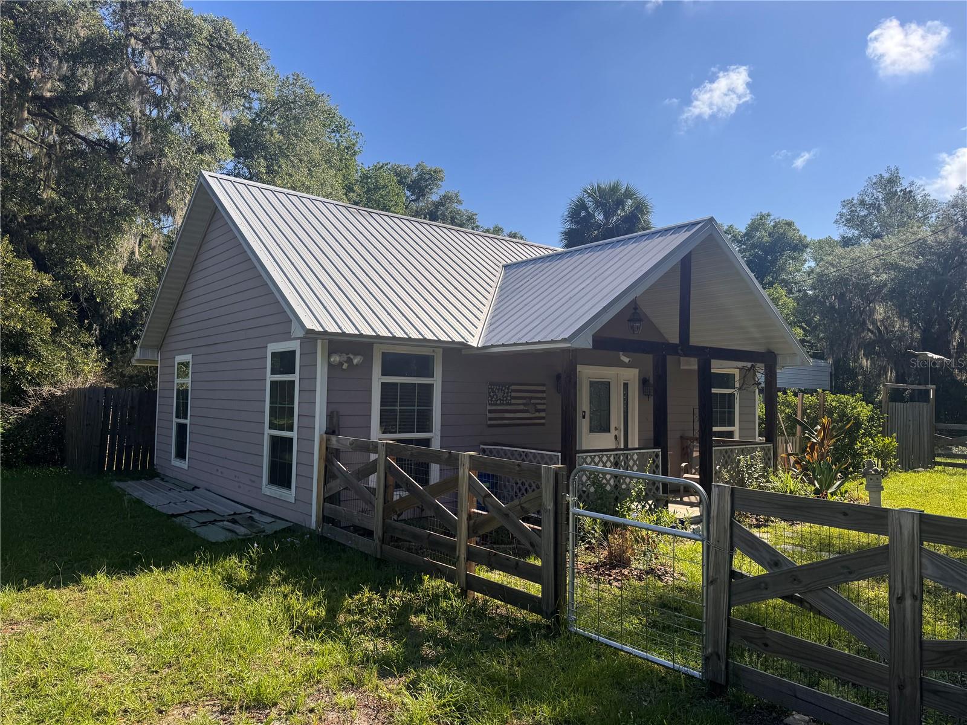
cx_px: 484
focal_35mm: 24
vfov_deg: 56.8
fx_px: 670
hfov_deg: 71.6
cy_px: 362
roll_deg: -1.4
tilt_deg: +2.9
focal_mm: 6.76
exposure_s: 1/4049
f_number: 1.78
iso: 80
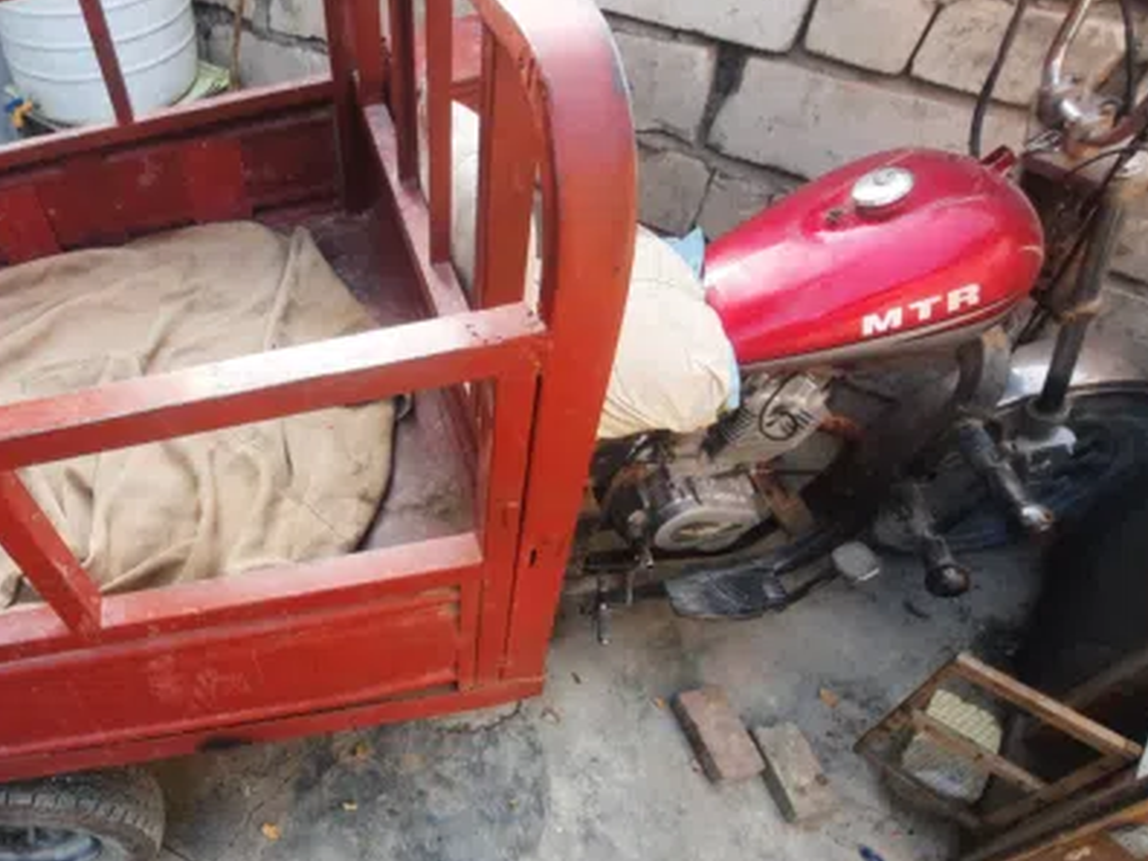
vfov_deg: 62.0
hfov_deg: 74.3
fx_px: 696
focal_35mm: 21
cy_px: 568
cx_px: 310
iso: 50
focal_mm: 1.74
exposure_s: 1/100
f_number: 2.2
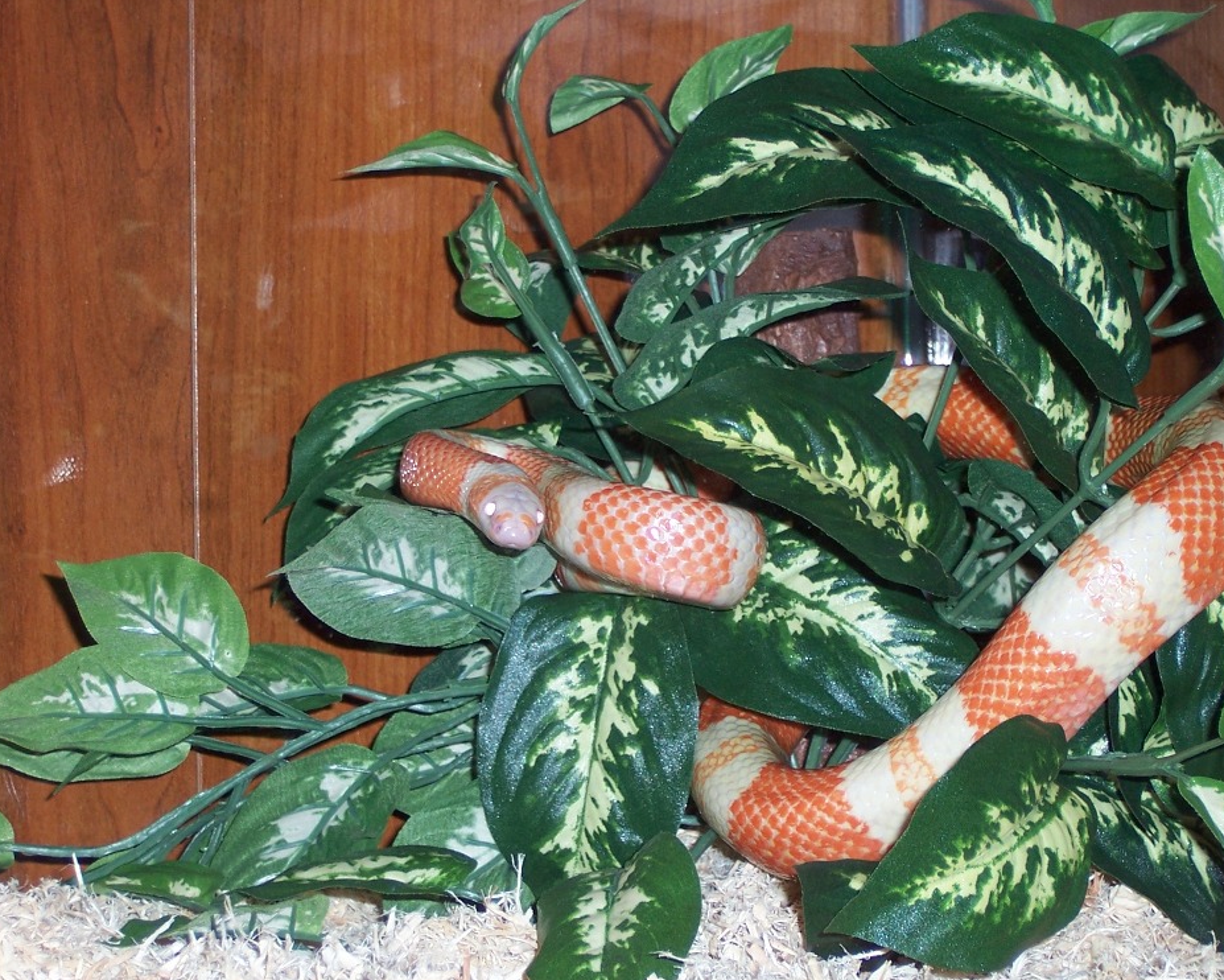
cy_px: 491
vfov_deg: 13.6
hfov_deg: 17.0
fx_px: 4094
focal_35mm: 113
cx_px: 643
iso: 80
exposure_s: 1/125
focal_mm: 18
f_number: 4.8
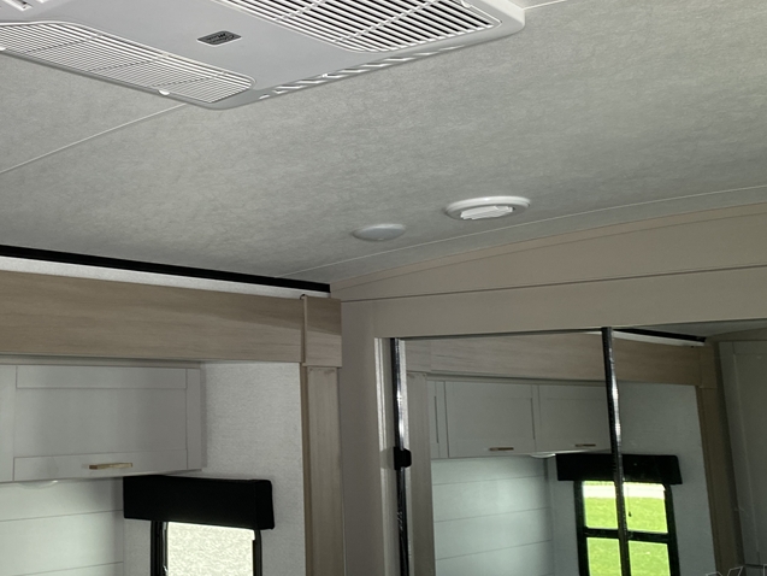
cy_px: 178
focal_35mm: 49
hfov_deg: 37.9
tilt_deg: +11.1
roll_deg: +1.7
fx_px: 1086
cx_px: 188
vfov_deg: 29.4
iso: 64
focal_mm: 4.25
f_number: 1.8
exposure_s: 1/121
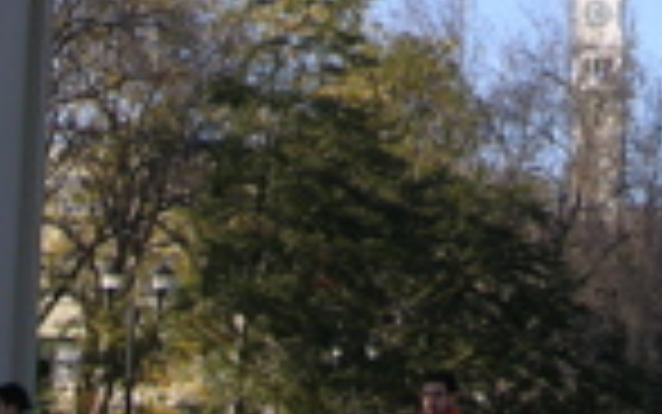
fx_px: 2906
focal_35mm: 161
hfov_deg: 12.9
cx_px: 639
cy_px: -297
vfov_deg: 7.9
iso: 50
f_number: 5
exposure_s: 1/157
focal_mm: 8.9
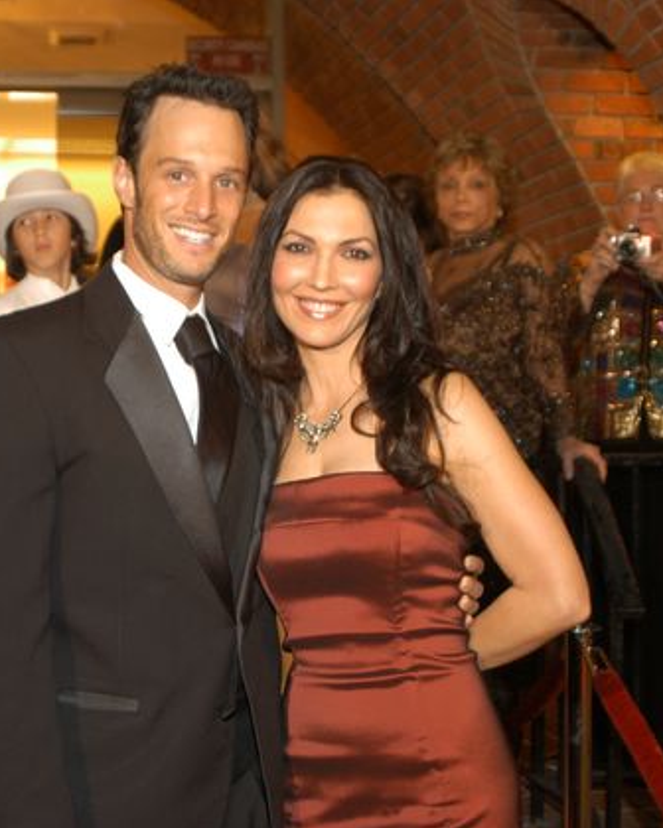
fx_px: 1472
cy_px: 418
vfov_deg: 31.5
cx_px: 229
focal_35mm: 60
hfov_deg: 25.3
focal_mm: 28
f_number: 2.8
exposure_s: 1/60
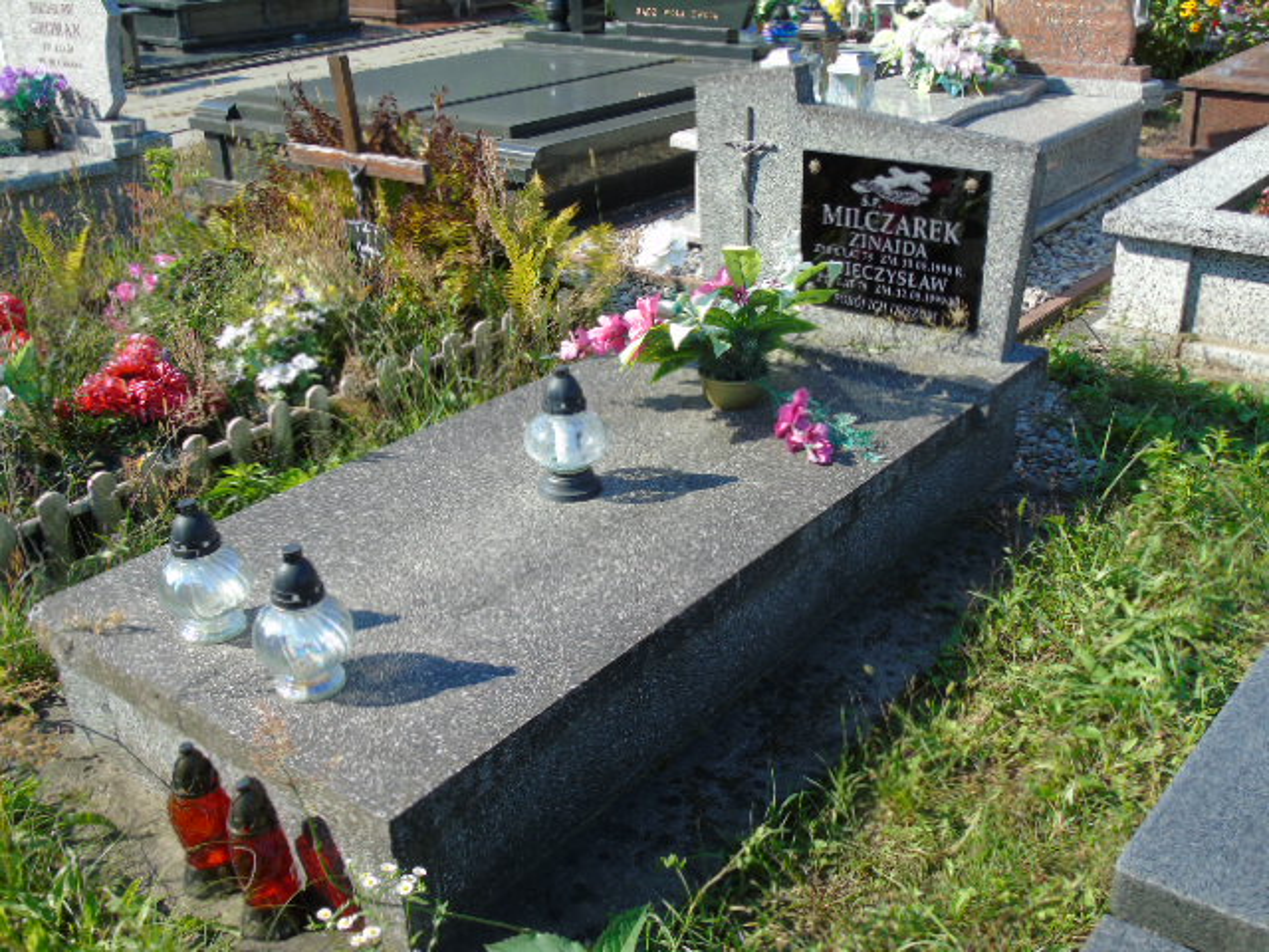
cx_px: 634
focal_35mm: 34
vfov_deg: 41.8
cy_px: 476
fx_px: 1246
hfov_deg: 54.0
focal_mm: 6.1
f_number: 3.8
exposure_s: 1/250
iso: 80
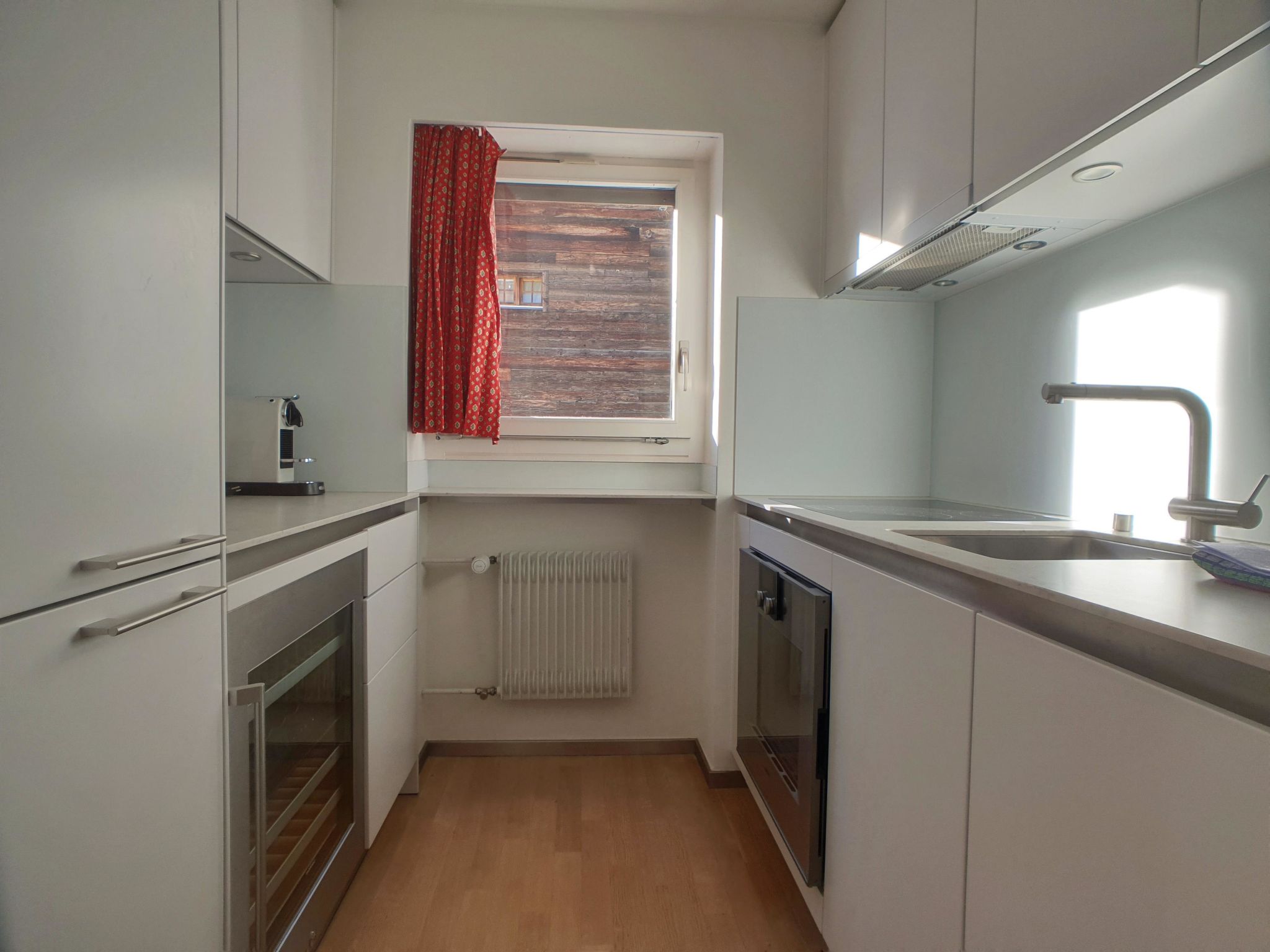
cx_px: 635
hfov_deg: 67.3
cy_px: 476
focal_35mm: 26
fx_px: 954
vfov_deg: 53.1
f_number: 2.4
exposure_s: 1/139
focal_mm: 4.3
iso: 50
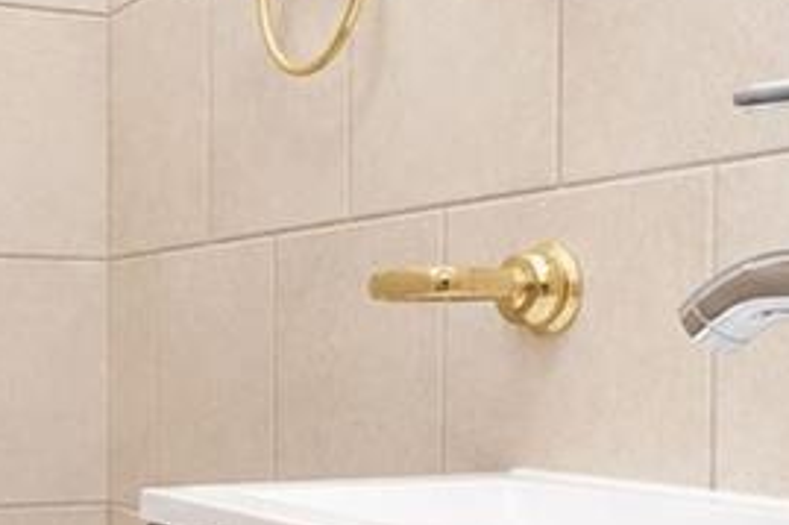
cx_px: -18
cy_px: 346
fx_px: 1248
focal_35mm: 57
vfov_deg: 23.7
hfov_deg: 32.1
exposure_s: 1/80
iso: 1600
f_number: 9
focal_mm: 10
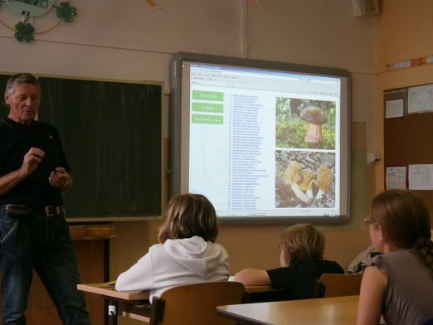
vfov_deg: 20.4
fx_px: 901
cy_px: 185
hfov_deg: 27.0
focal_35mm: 72
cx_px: 239
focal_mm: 8.3
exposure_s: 1/40
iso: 125
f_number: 3.4
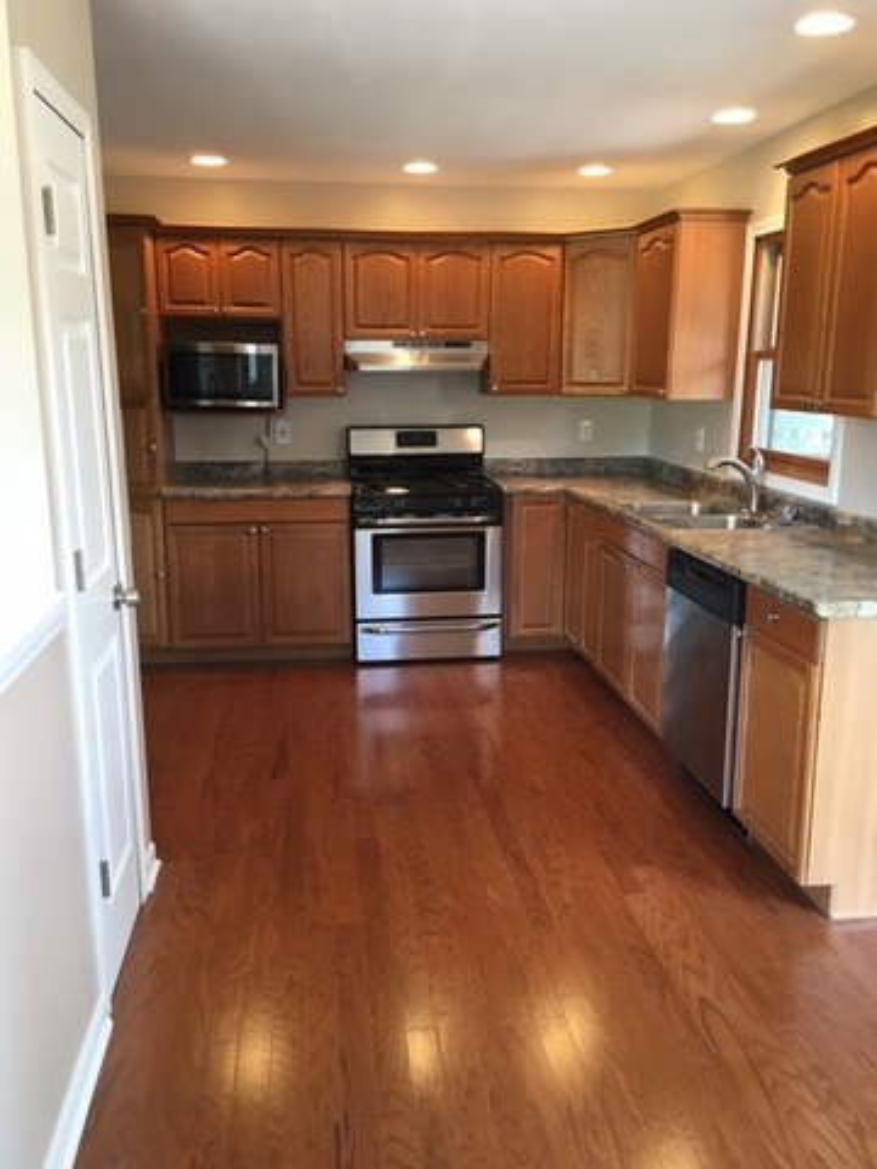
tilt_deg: -13.0
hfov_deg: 48.2
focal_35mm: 29
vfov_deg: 61.7
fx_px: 980
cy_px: 584
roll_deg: -0.4
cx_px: 438
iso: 64
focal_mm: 4.15
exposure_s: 1/30
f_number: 2.2
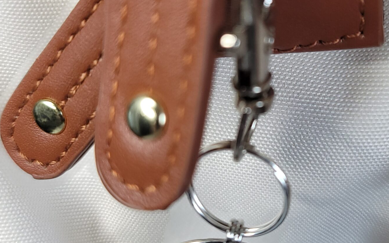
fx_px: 541
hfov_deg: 39.4
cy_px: 124
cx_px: 232
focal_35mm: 51
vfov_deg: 25.3
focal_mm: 7
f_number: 1.8
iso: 125
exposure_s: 1/120
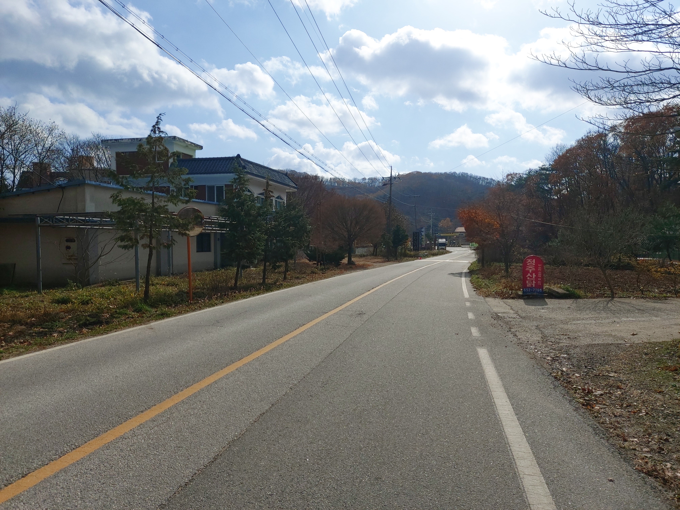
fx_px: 491
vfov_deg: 54.9
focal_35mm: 25
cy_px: 255
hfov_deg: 69.4
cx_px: 340
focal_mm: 4.58
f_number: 2
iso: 50
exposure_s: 1/4748
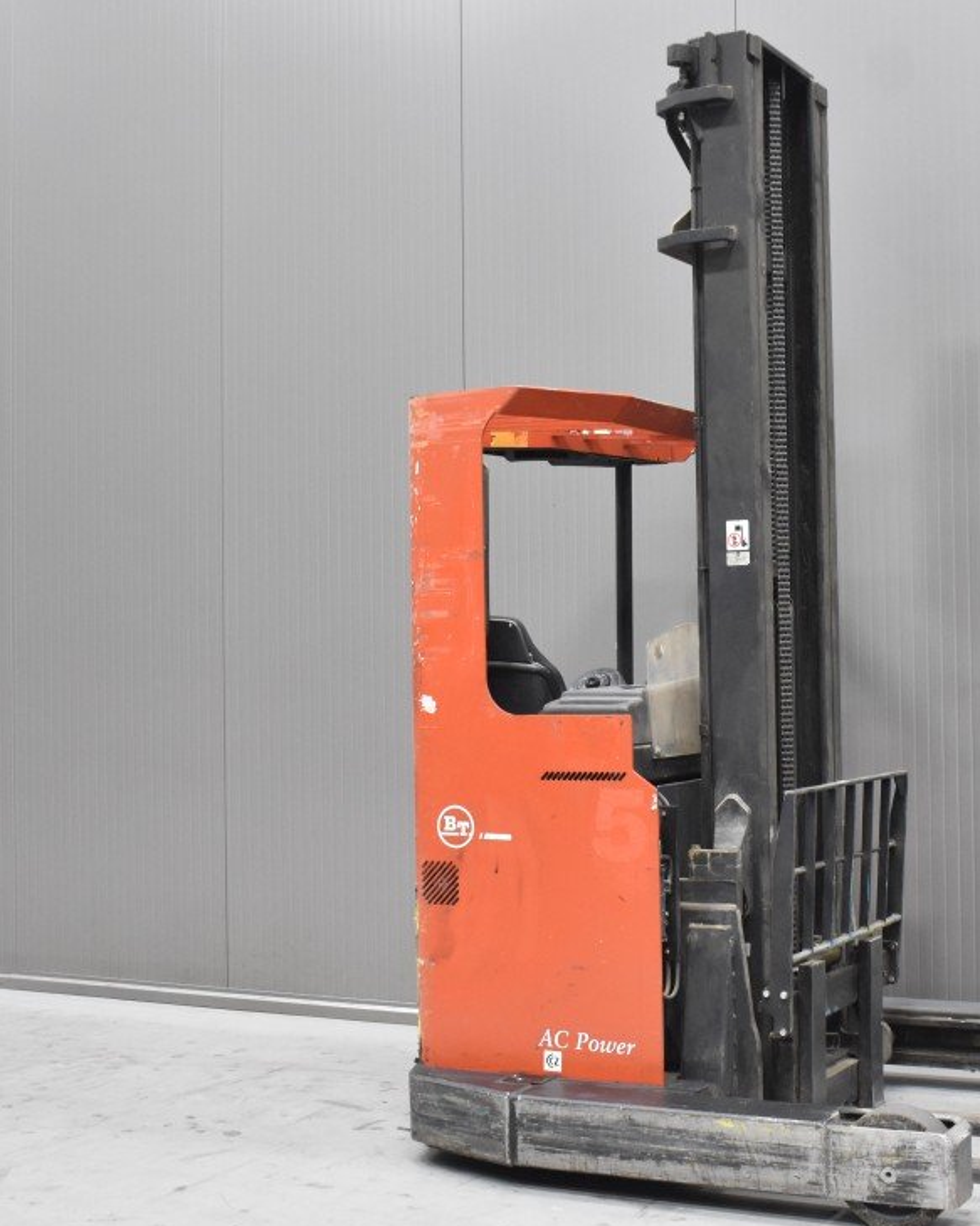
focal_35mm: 51
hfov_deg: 29.3
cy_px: 629
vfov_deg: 36.7
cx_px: 726
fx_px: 1849
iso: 1600
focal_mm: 22
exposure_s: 1/30
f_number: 5
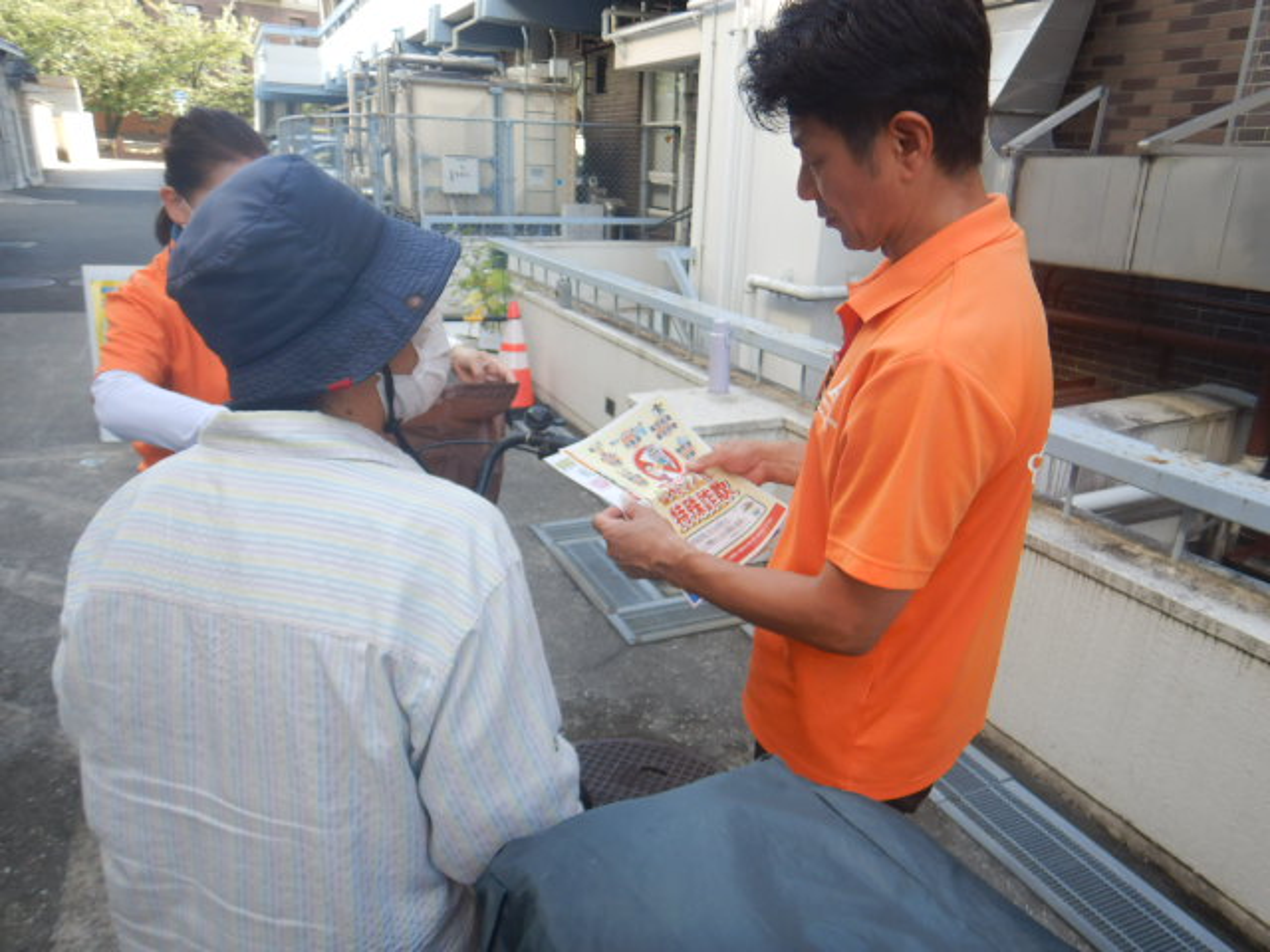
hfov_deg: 71.6
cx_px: 635
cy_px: 476
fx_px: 881
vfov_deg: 56.8
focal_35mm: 24
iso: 125
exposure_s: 1/160
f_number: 2.8
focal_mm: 4.3
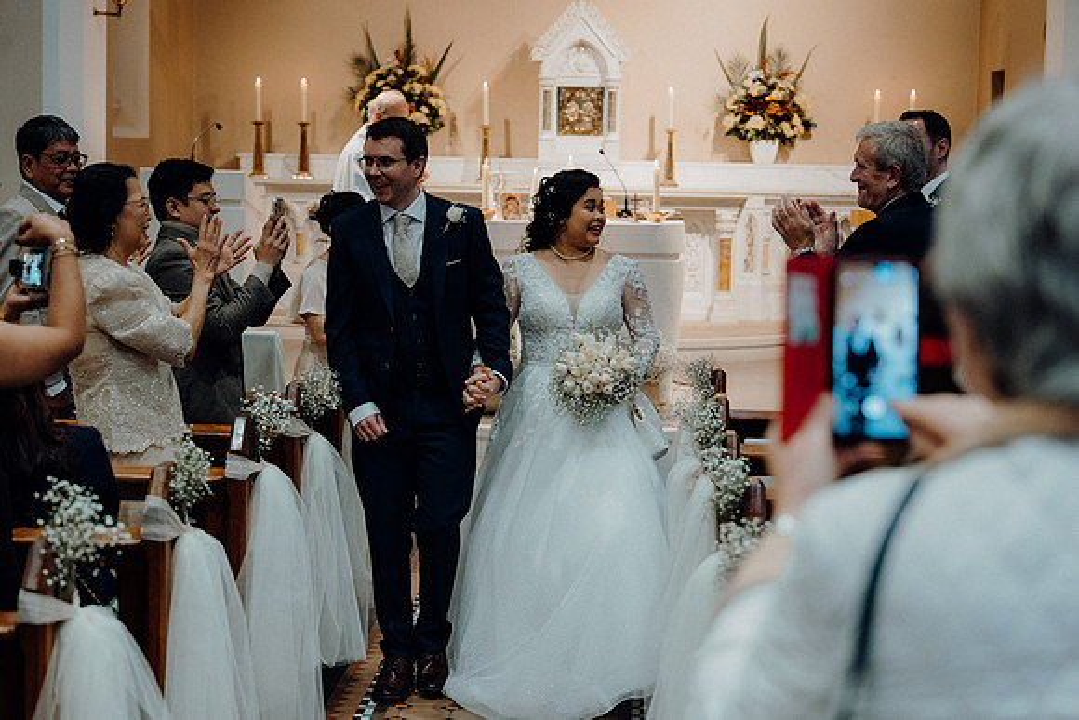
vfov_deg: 19.5
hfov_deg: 28.8
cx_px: 540
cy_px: 360
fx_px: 2098
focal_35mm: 70
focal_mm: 70
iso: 2000
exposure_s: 1/160
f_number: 3.5
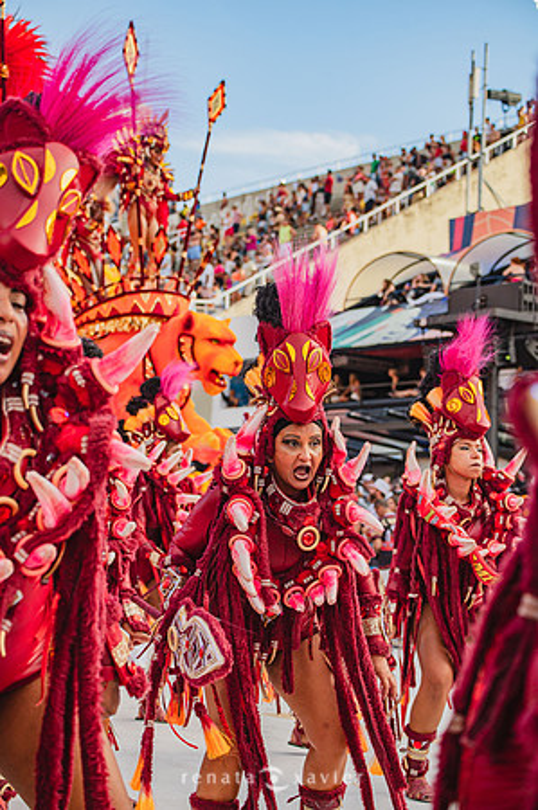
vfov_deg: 28.9
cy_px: 405
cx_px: 269
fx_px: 1573
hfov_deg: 19.4
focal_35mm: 70
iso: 640
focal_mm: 70
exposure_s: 1/1600
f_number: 5.6
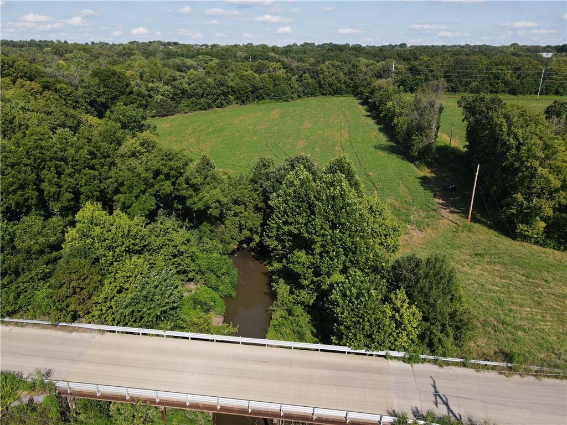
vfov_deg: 56.8
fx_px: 393
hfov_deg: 71.6
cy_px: 212
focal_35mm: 24
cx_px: 284
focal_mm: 4.5
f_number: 2.8
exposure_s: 1/640
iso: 100
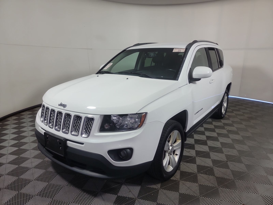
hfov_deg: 71.6
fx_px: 189
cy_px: 102
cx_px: 136
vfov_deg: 56.8
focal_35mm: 24
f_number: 1.8
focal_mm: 6.7
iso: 50
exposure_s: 1/59
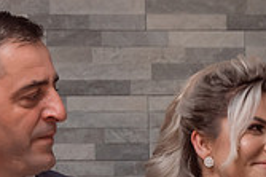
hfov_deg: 13.1
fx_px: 1159
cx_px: 199
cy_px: 260
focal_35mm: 157
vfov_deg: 8.5
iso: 1000
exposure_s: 1/250
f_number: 2.8
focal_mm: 40
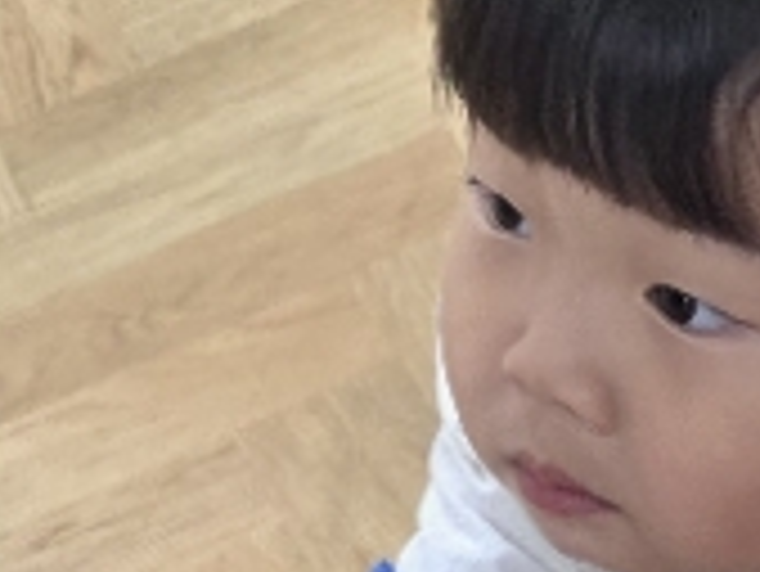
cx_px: 1614
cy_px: 1293
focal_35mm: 174
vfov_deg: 8.0
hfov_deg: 10.3
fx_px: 3823
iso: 250
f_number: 1.7
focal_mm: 6.3
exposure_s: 1/120
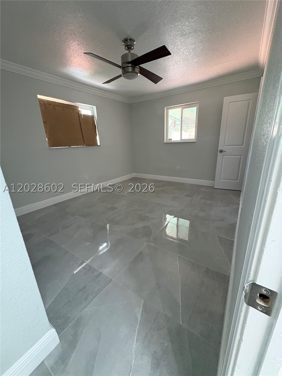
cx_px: 141
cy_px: 188
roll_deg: +2.1
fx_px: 152
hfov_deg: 85.7
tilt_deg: -16.8
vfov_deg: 102.1
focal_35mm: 14
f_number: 2.2
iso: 640
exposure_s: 1/60
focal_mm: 2.22
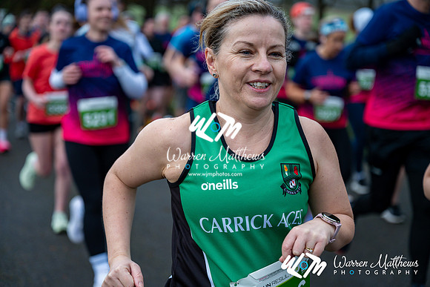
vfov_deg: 19.5
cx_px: 215
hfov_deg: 28.8
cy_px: 144
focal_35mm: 70
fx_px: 836
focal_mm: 70
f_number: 2.8
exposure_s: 1/1250
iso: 450
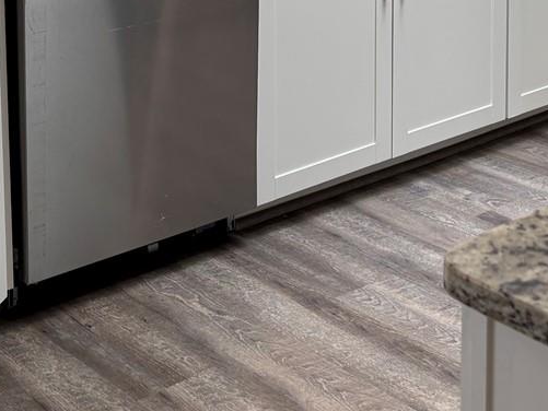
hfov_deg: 23.2
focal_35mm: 83
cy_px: -175
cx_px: 445
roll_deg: -0.6
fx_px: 1314
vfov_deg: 16.5
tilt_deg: -8.4
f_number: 1.6
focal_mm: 5.96
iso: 80
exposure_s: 1/120
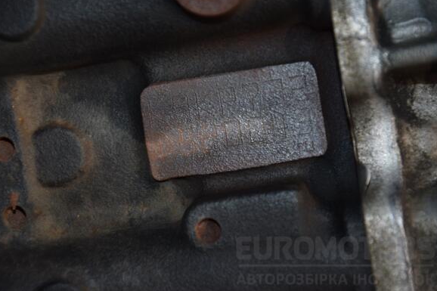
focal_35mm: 164
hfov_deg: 12.6
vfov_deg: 8.4
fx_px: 1984
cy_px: 147
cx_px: 222
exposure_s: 1/60
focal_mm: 105
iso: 800
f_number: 5.6
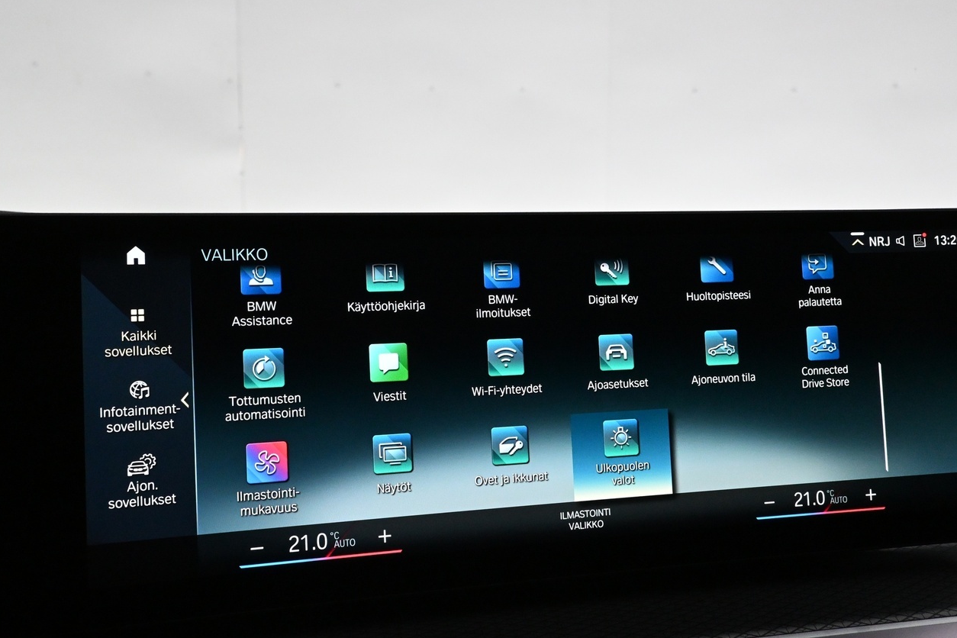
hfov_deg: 60.2
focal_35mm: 31
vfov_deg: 42.3
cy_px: 328
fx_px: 824
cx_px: 506
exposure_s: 1/125
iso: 4000
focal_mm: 16
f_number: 6.3
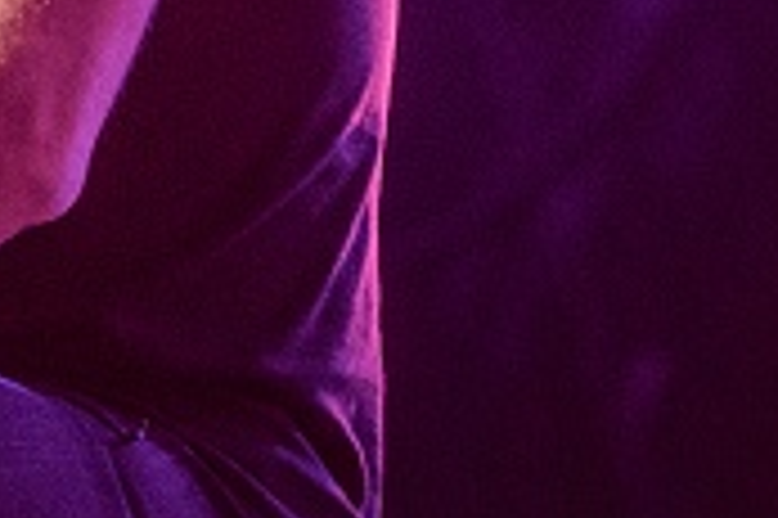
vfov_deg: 1.9
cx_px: 567
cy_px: -315
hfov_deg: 2.8
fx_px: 15653
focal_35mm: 725
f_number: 2.8
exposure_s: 1/100
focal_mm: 116
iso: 1250
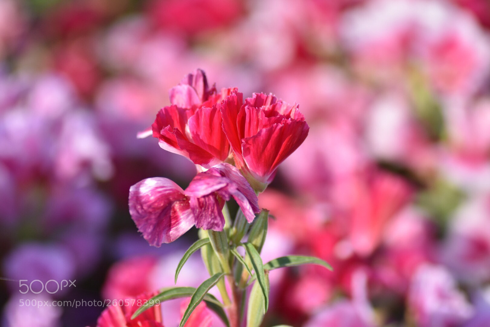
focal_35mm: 135
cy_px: 164
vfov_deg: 10.2
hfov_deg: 15.2
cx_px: 245
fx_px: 1838
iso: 100
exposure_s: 1/1000
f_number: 3.5
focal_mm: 90
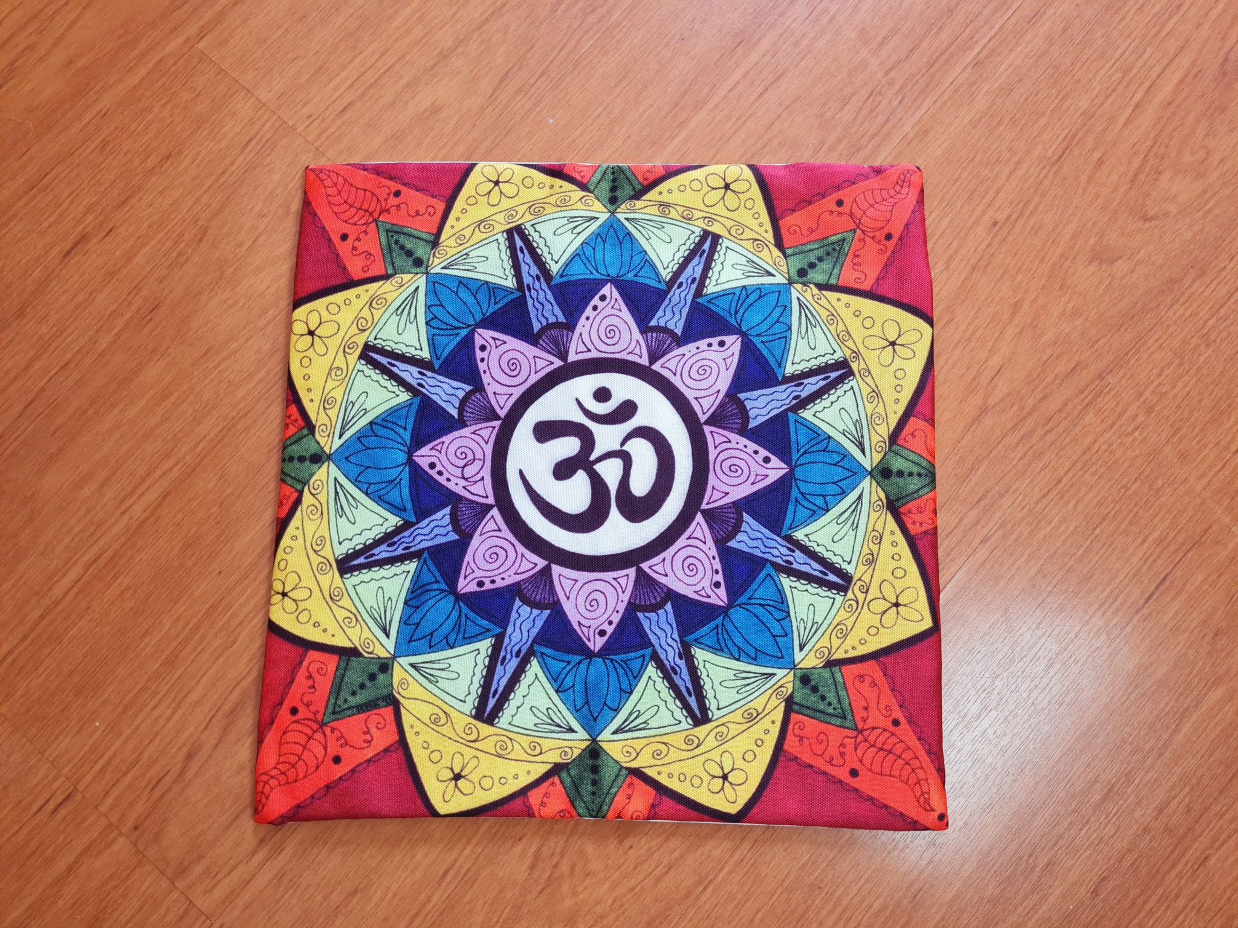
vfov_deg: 53.1
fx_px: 930
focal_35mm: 26
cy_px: 464
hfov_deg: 67.3
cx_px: 619
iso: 160
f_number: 1.8
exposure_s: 1/120
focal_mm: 5.4
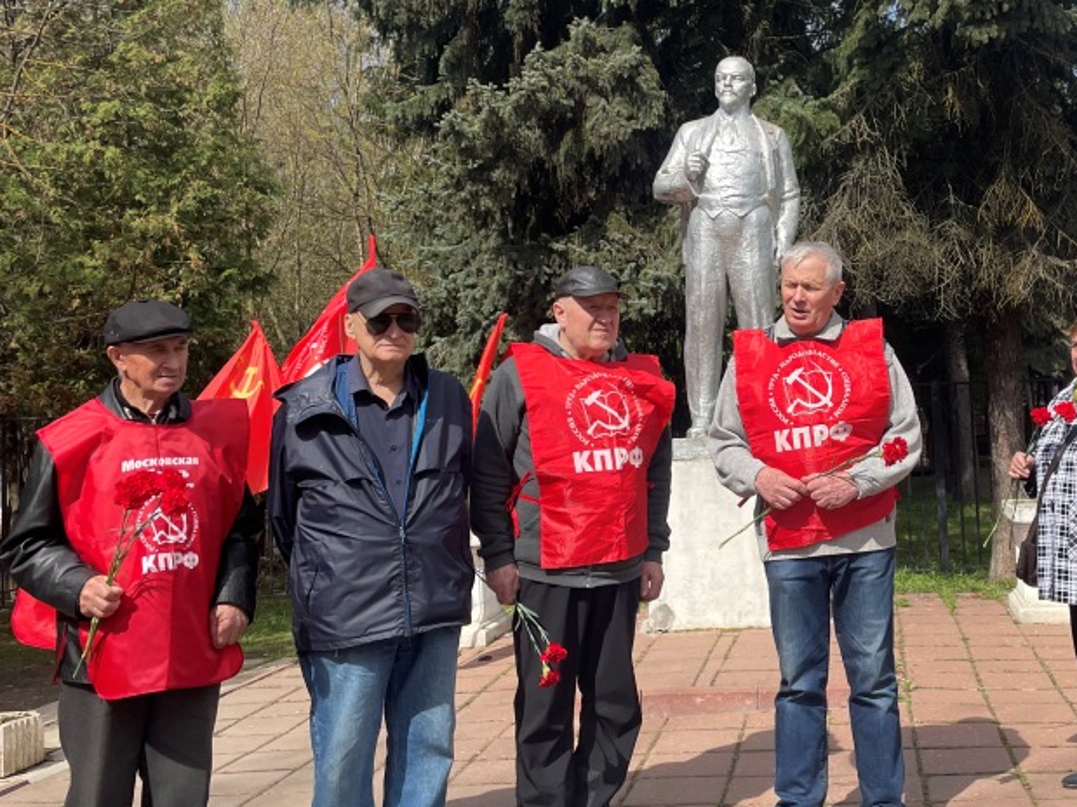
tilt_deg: +4.4
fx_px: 1338
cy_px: 315
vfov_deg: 33.5
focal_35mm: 43
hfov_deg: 42.8
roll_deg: +2.6
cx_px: 776
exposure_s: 1/2257
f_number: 1.6
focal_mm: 4.2
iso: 32
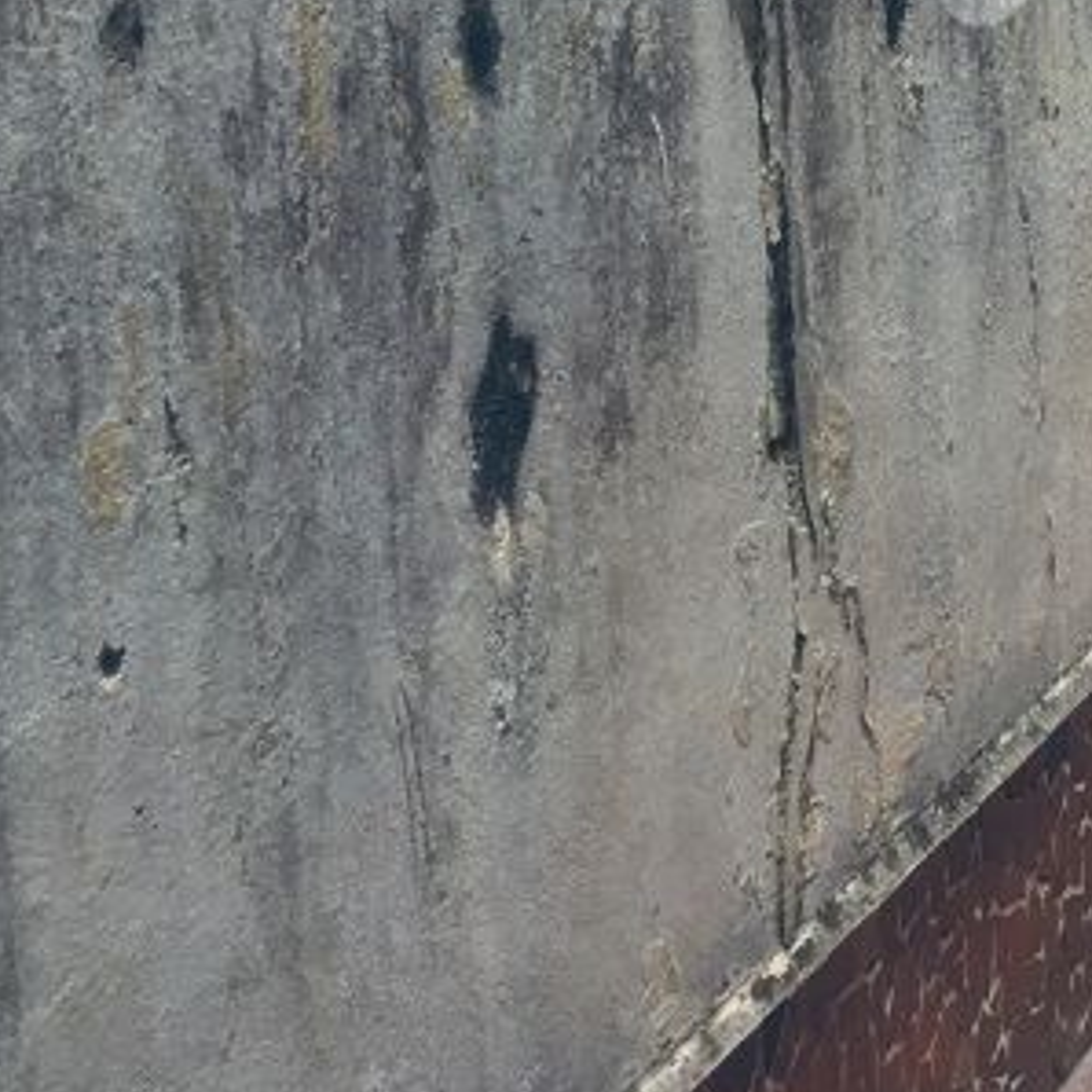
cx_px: 2037
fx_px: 3926
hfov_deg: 13.9
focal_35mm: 110
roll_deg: +2.3
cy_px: -224
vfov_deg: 15.3
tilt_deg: -3.6
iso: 25
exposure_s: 1/686
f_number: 2.2
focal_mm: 4.15
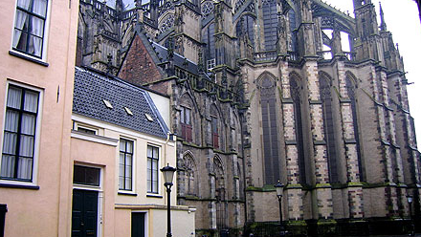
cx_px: 210
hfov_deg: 51.6
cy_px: 113
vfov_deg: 30.5
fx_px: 436
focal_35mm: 39
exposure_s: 1/30
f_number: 2.8
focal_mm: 5.95
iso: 100
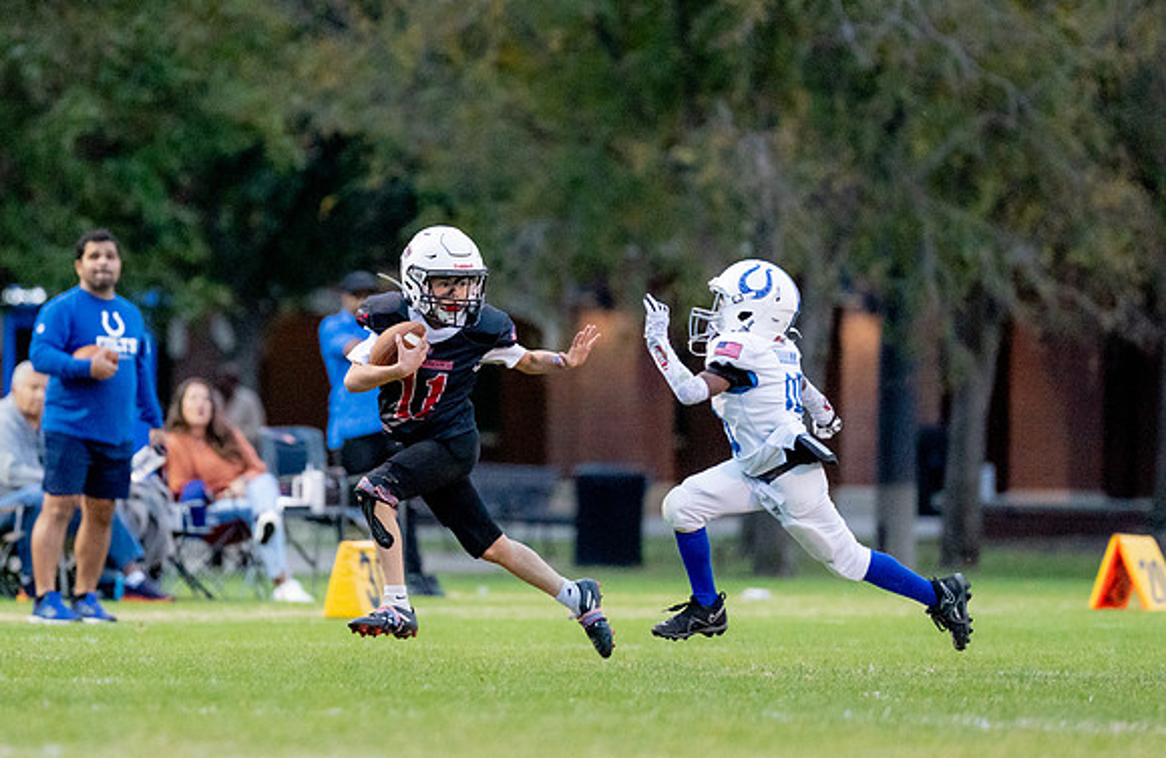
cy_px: 348
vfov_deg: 3.7
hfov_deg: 5.7
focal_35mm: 361
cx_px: 434
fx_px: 11608
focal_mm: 200
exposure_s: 1/1250
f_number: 2.8
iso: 4000
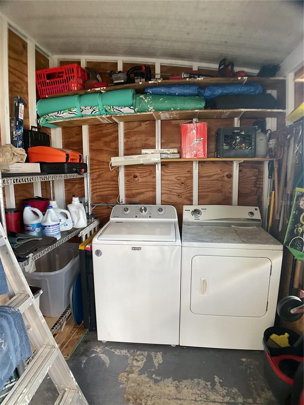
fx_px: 340
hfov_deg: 48.2
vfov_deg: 61.7
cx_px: 152
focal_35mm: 29
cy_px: 202
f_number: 1.8
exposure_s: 1/60
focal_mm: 3
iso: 80
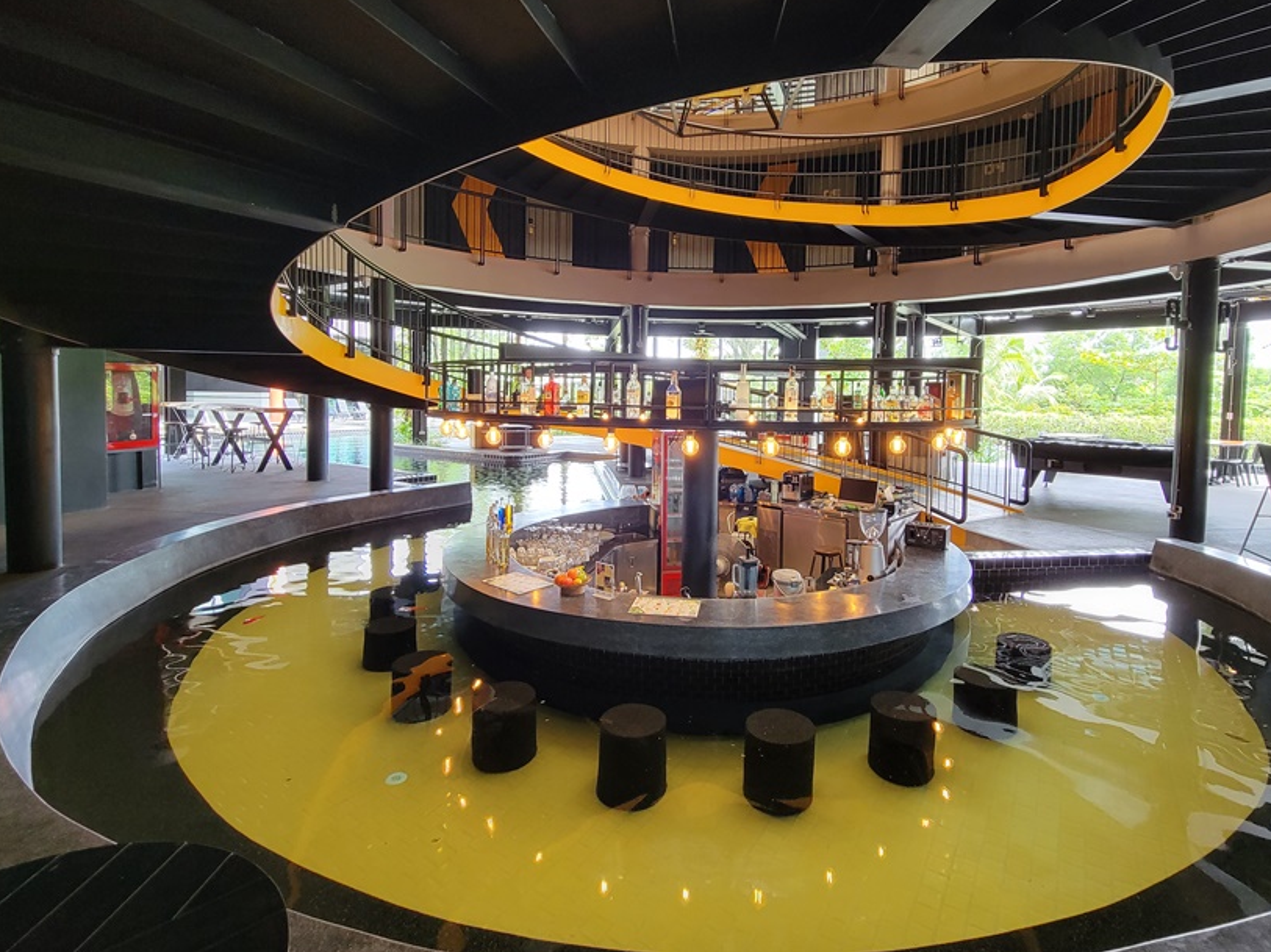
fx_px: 587
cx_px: 674
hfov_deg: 94.4
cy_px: 414
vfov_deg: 77.7
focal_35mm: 16
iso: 200
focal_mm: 2.2
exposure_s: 1/50
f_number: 2.2
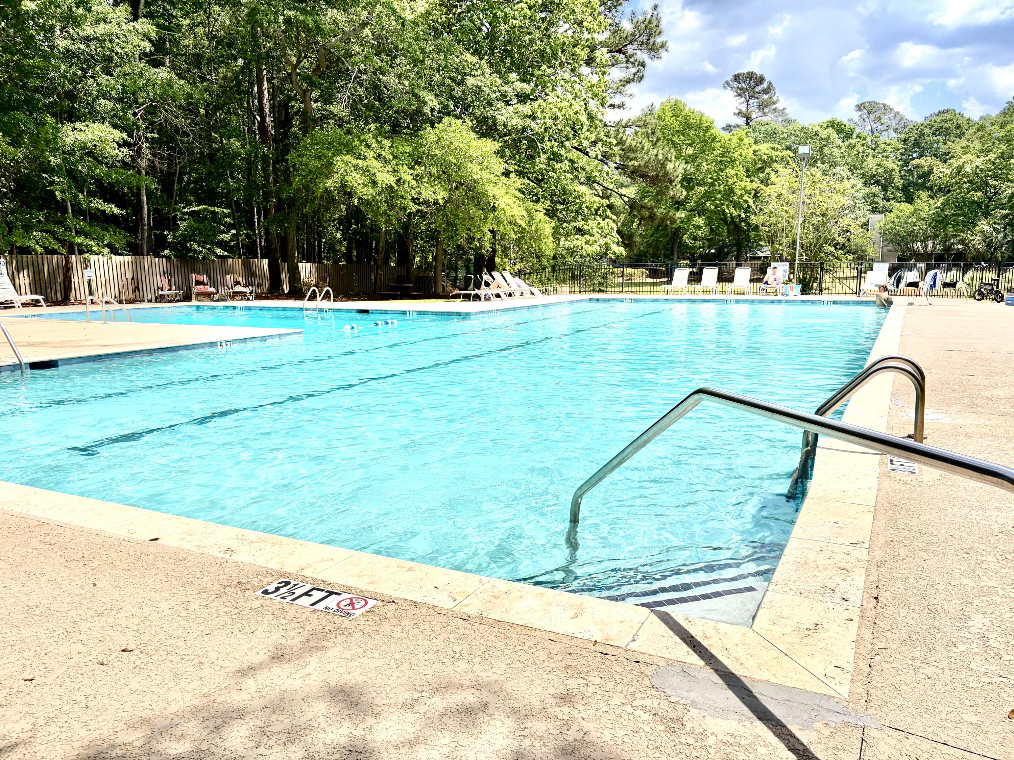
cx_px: 507
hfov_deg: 67.3
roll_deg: +2.1
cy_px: 380
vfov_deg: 53.1
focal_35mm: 26
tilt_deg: -7.1
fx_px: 762
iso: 50
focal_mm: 5.96
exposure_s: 1/7813
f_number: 1.6
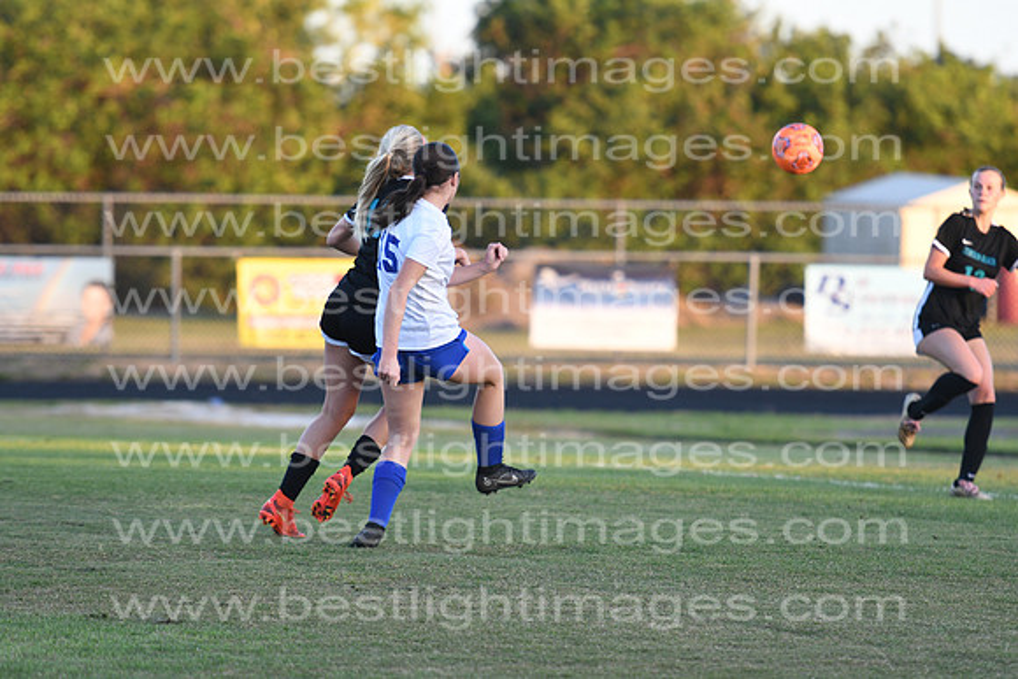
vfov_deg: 5.1
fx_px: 7636
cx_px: 509
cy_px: 340
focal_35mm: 270
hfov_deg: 7.6
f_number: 2.8
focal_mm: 180
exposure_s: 1/800
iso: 450
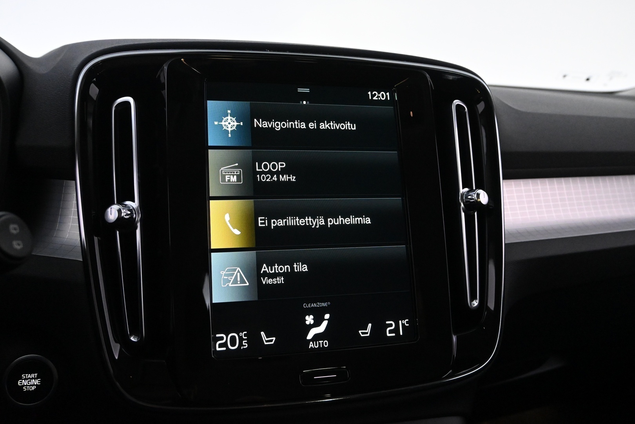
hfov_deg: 63.2
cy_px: 212
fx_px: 516
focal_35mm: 29
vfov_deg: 44.6
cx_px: 318
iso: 5000
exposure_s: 1/80
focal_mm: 19.5
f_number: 4.5
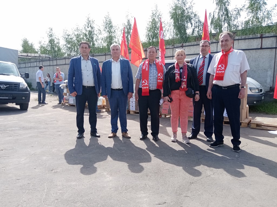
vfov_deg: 53.1
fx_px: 208
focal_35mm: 26
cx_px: 138
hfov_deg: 67.3
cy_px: 104
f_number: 1.8
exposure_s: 1/822
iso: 100
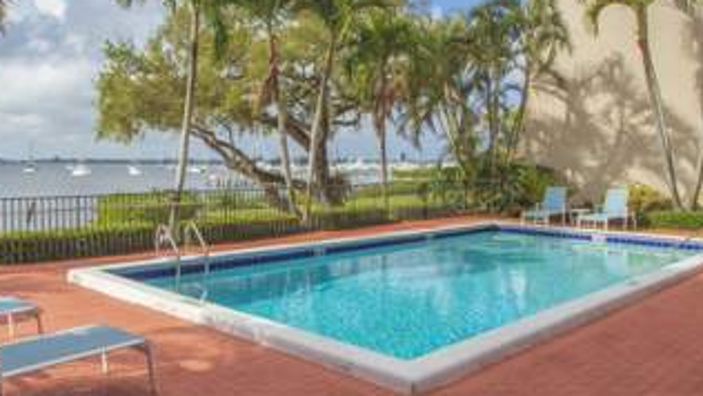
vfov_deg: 37.6
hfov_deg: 62.5
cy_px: 149
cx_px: 323
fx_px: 578
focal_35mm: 31
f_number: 8
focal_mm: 13
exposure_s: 1/500
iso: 140
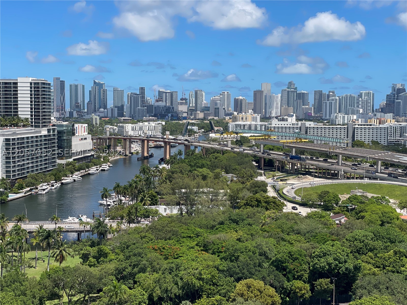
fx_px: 611
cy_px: 152
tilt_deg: -3.6
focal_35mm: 52
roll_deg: -0.3
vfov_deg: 28.0
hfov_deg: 36.8
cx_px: 204
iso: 32
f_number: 2
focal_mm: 6
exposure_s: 1/2398
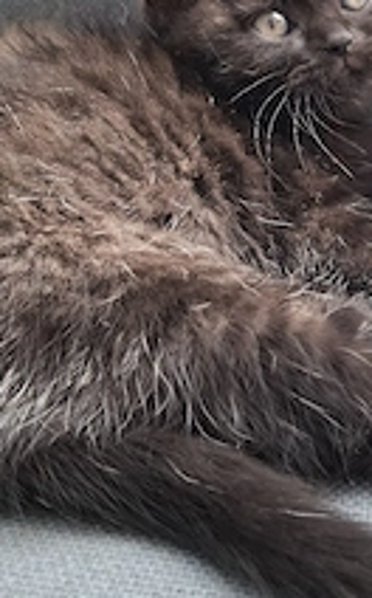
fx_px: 748
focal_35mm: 46
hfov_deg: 27.4
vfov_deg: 43.3
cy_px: 231
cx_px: 293
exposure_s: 1/100
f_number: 1.8
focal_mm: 5.54
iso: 80
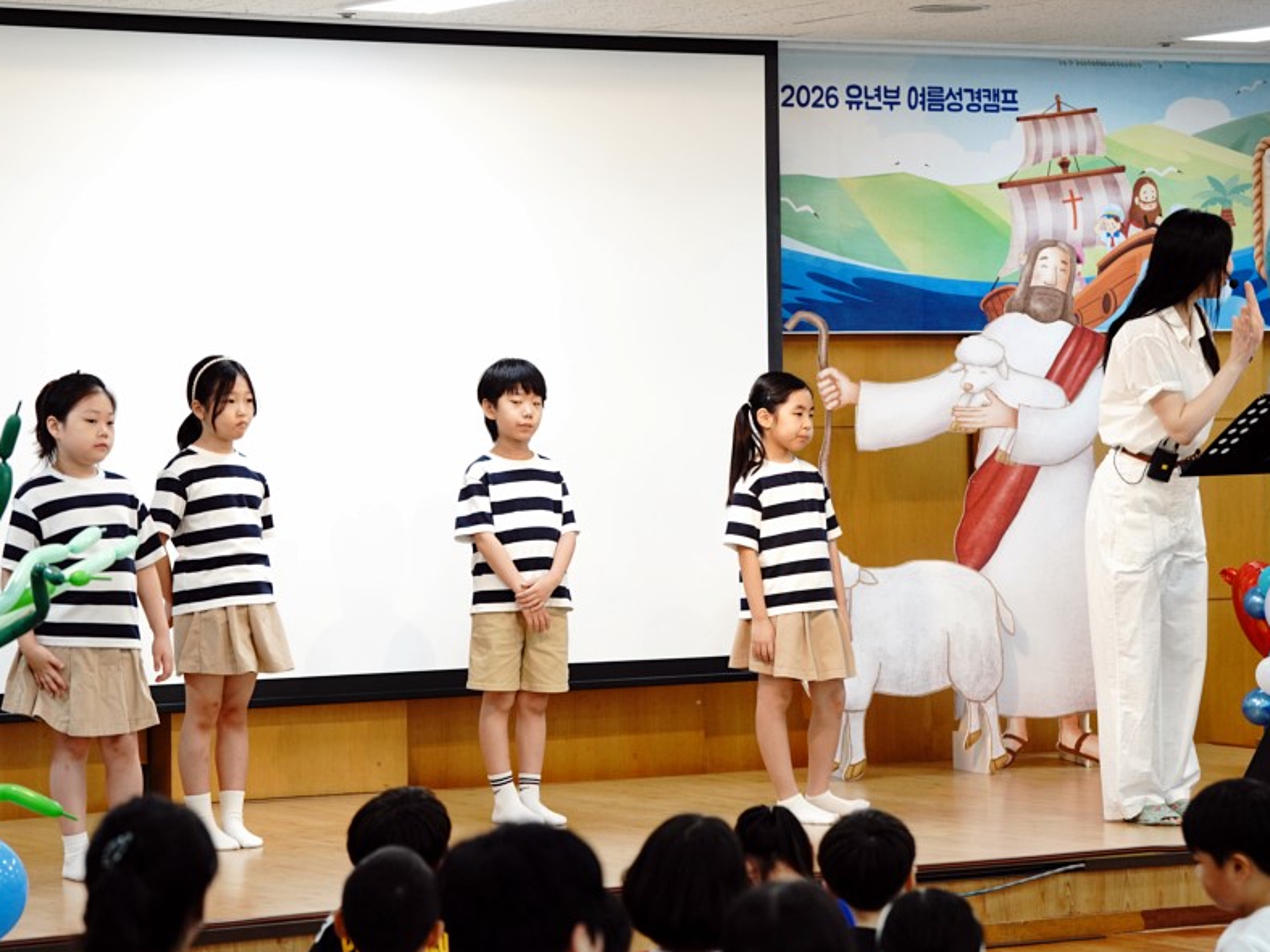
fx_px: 4439
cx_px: 583
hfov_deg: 16.3
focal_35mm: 121
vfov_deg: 12.2
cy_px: 479
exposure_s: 1/160
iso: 2000
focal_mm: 110
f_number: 4.5
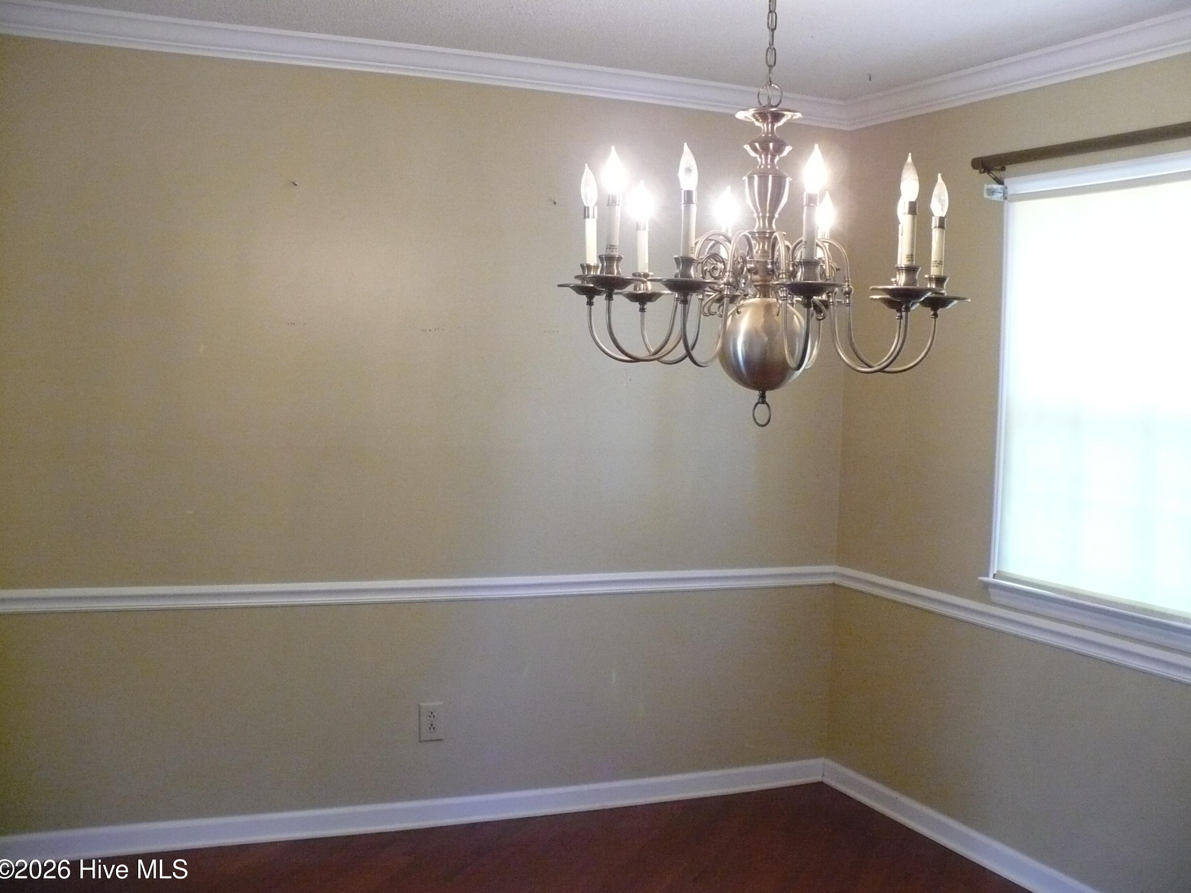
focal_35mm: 38
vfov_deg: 37.7
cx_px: 604
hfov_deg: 49.0
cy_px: 453
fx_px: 1307
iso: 400
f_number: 2.8
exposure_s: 1/40
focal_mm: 6.1
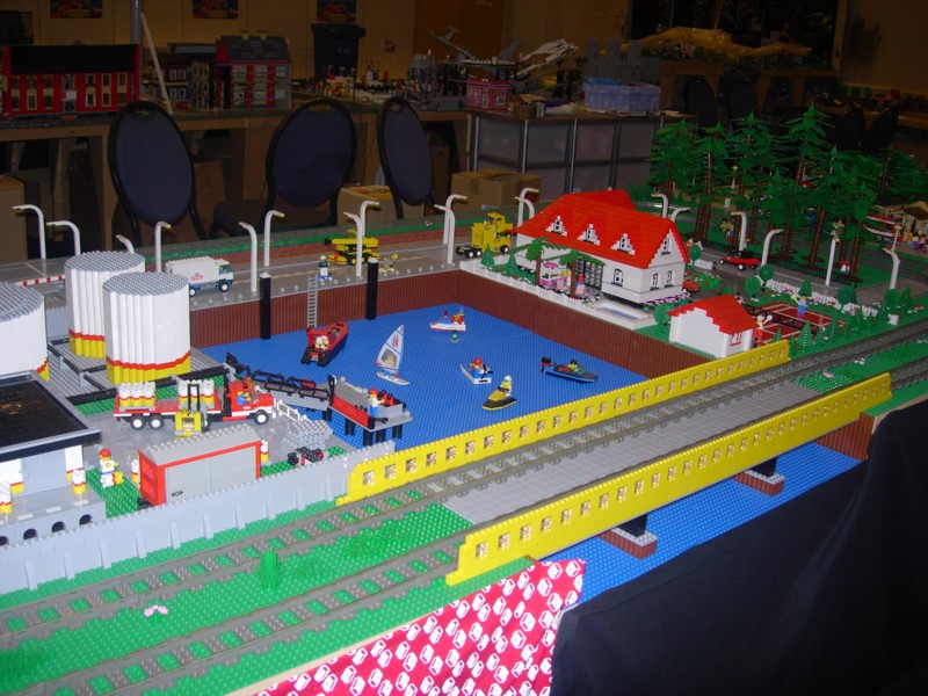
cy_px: 348
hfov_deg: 49.0
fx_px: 1019
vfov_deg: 37.7
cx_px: 464
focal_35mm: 38
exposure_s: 1/64
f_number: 2.8
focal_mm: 7.8
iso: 79
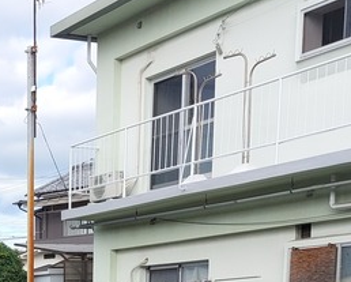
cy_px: 454
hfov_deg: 20.4
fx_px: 905
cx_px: -84
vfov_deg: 15.9
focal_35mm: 87
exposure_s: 1/453
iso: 25
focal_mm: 5.23
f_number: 1.8
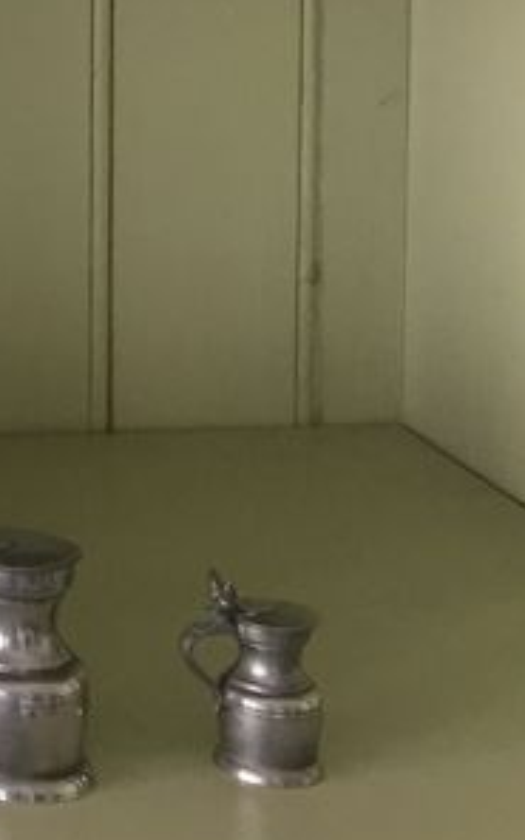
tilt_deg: -4.4
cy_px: -102
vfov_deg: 19.1
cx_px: -885
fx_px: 2381
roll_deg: -0.1
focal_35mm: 104
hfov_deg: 10.2
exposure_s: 1/33
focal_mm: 4.15
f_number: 2.2
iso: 64
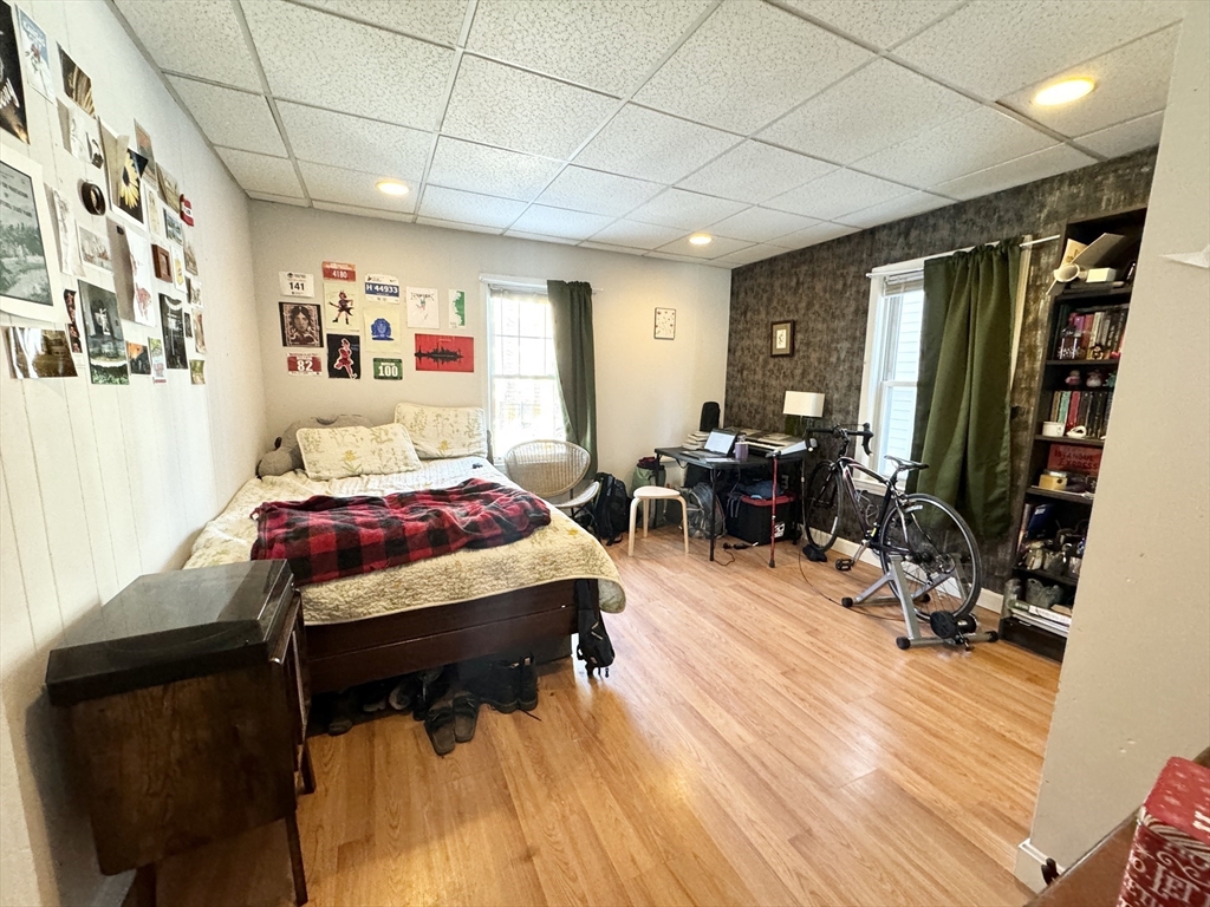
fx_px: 489
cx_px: 605
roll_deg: -1.5
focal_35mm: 14
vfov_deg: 85.7
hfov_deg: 102.1
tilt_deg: -8.8
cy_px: 454
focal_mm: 2.22
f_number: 2.2
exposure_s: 1/60
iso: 500
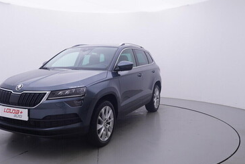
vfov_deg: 39.2
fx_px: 230
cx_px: 105
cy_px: 75
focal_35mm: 34
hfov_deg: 55.9
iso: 200
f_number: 5
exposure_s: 1/80
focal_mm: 15
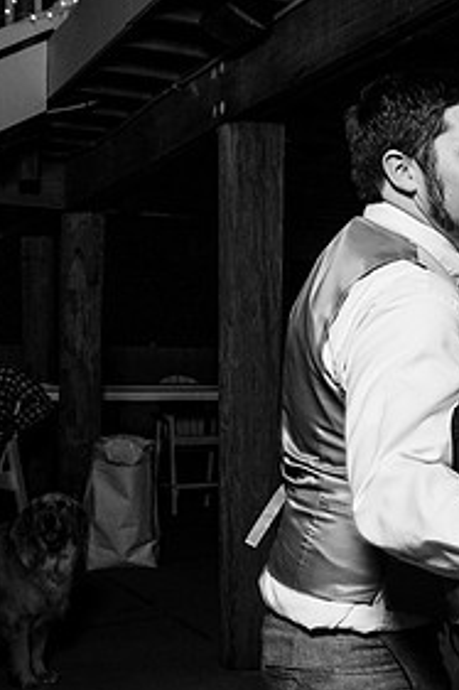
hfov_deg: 24.0
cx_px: 490
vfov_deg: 37.4
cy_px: 419
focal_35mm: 53
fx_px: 1015
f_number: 5.6
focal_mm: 18
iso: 2000
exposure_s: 1/100
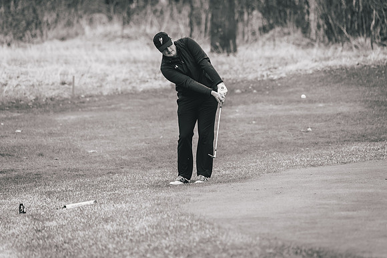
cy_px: 108
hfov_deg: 10.9
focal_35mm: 189
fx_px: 2037
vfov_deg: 7.3
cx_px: 202
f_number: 2.8
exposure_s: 1/3200
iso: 640
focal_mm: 150
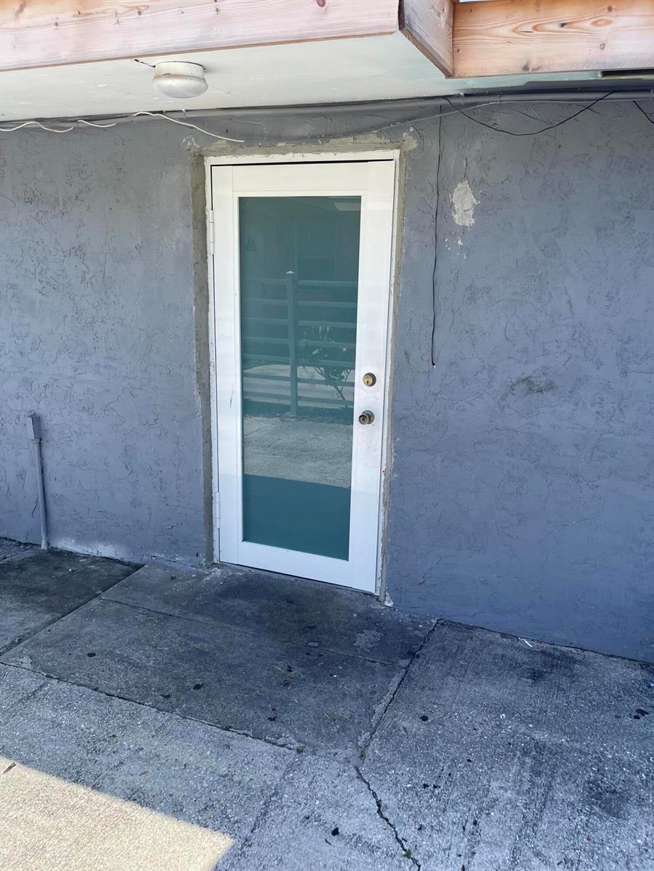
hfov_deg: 54.9
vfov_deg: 69.4
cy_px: 436
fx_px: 630
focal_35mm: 25
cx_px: 327
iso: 32
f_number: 1.6
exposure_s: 1/908
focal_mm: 5.1
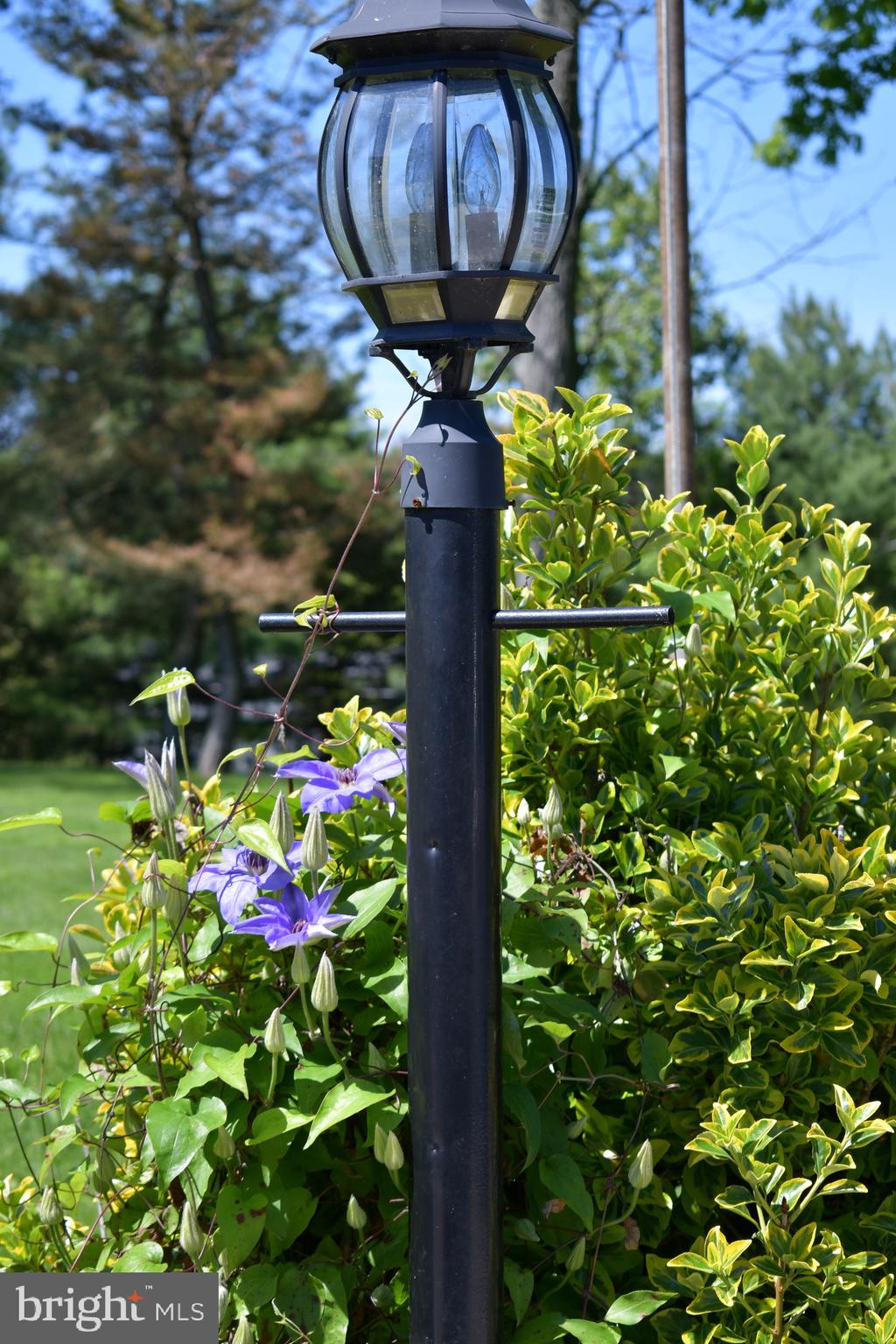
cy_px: 672
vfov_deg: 24.8
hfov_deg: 16.7
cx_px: 448
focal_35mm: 82
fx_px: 3061
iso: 180
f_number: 5.6
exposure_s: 1/500
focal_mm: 55
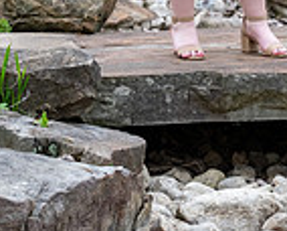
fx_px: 2705
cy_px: -128
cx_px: 255
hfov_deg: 6.1
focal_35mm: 318
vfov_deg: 4.8
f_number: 4
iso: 250
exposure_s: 1/400
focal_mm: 71.5
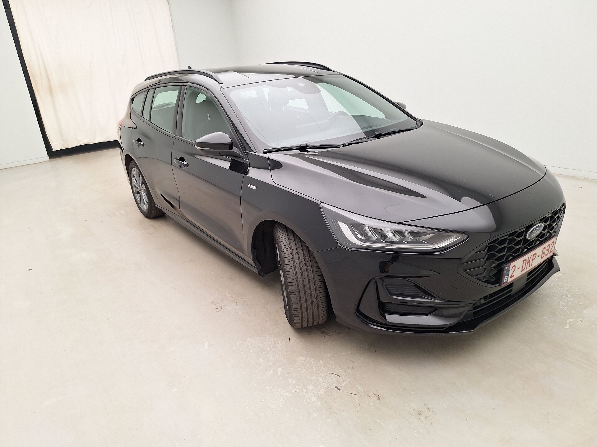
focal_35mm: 23
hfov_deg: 73.9
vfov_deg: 58.9
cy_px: 224
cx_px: 298
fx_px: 397
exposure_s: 1/100
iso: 64
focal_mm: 5.54
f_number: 1.8
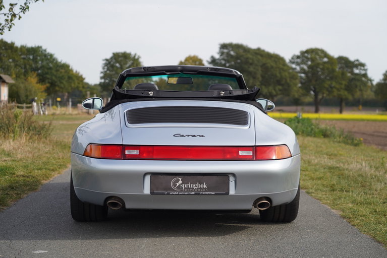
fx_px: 753
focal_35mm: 70
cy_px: 129
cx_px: 194
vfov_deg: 19.5
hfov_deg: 28.8
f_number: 4
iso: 100
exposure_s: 1/640
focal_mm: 70
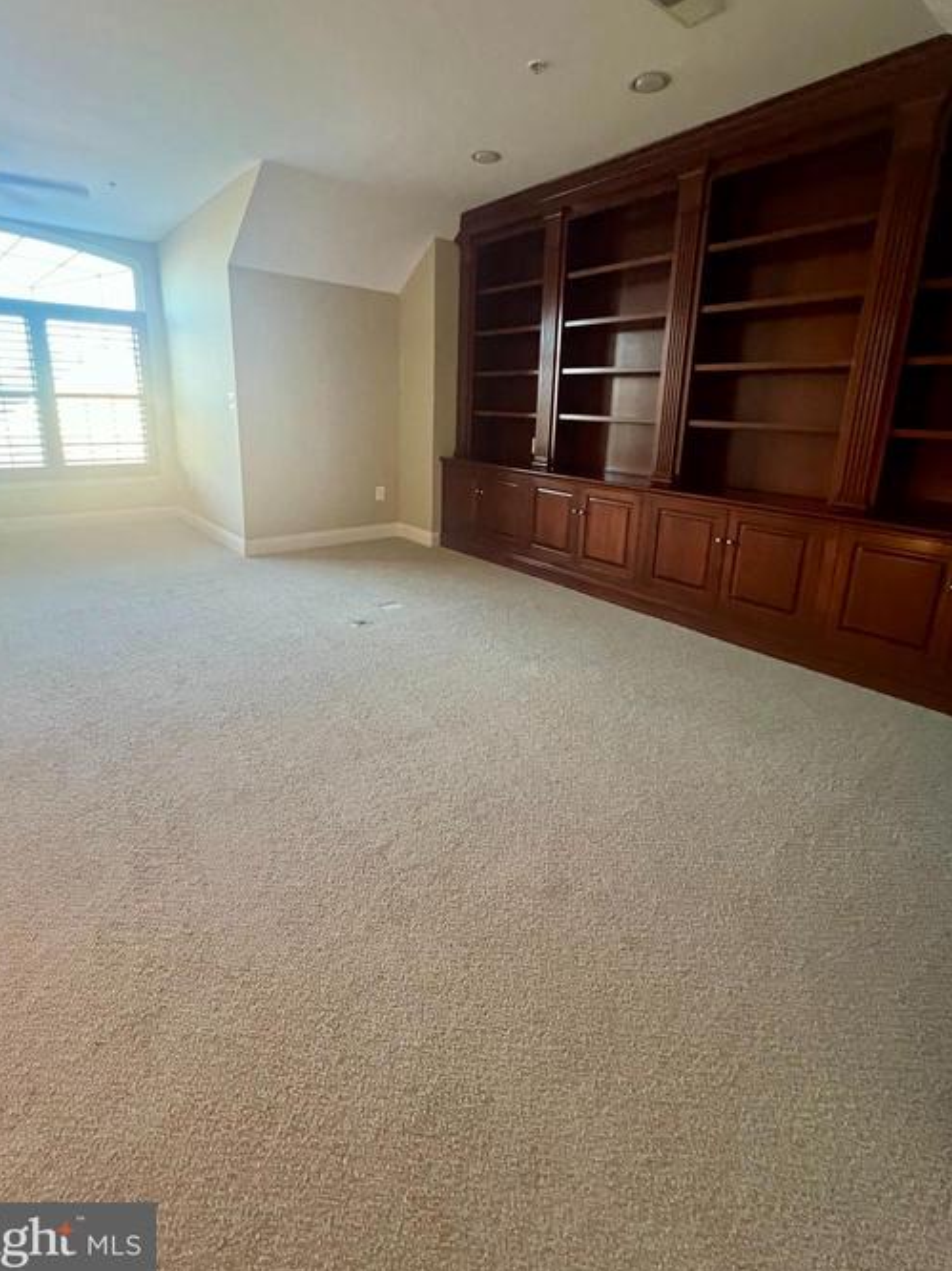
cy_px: 548
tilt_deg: -13.3
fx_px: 550
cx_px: 467
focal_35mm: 15
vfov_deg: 97.6
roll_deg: -1.3
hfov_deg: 81.7
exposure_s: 1/40
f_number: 1.8
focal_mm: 1.57
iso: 640
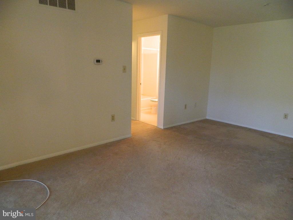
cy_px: 110
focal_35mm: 25
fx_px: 212
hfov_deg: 69.4
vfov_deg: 54.9
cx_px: 146
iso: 400
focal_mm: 4.5
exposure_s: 1/30
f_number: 3.1
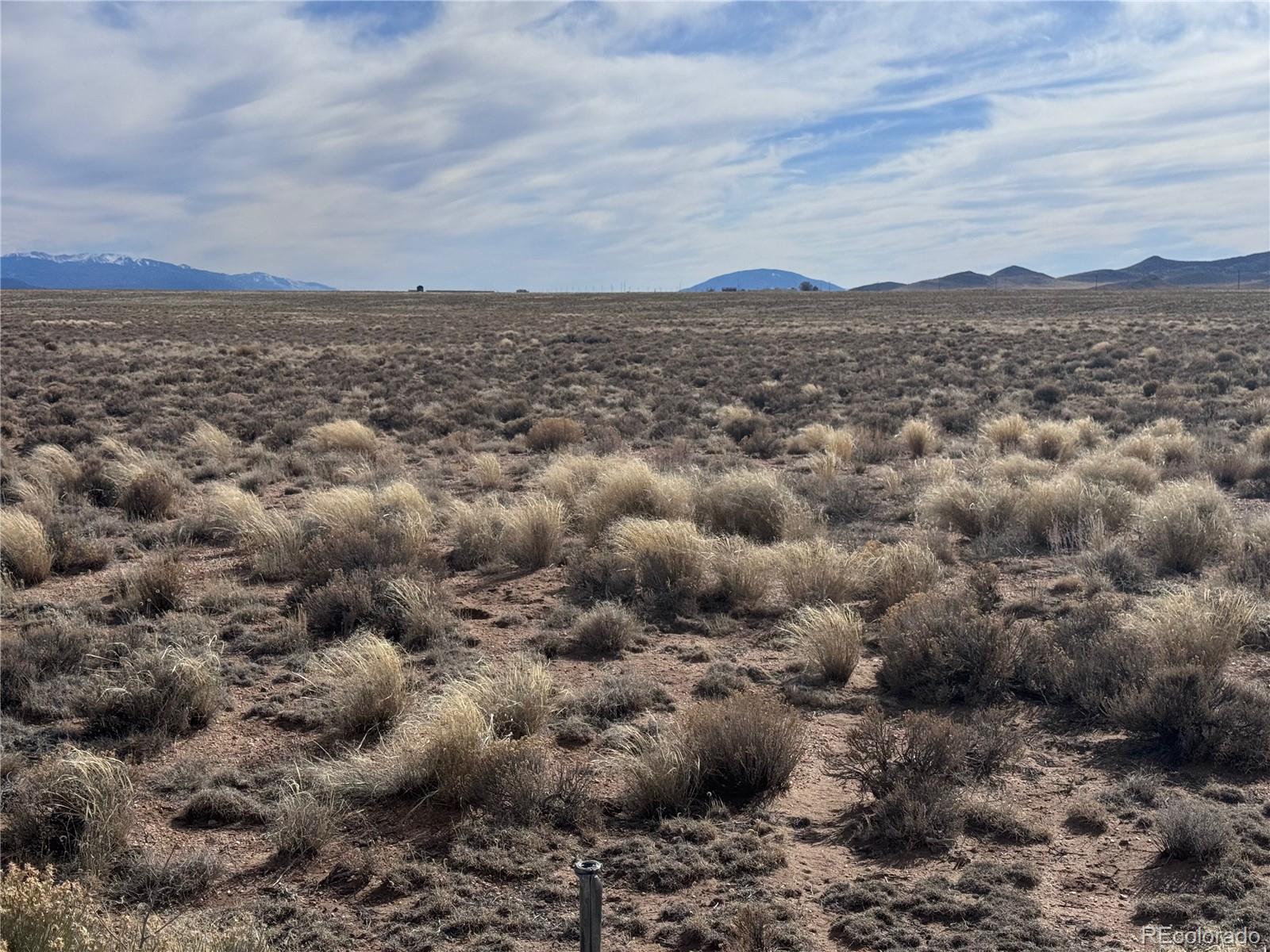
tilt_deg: -6.9
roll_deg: -0.3
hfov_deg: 39.7
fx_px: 1761
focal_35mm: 48
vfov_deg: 30.3
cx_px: 635
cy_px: 476
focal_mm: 6.76
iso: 80
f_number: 1.78
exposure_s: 1/12500
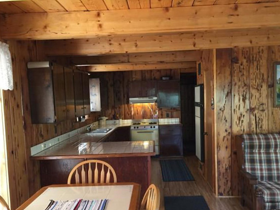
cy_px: 119
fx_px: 267
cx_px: 146
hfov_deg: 55.3
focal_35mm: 33
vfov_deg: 42.9
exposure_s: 1/30
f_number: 2.2
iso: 125
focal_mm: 4.15
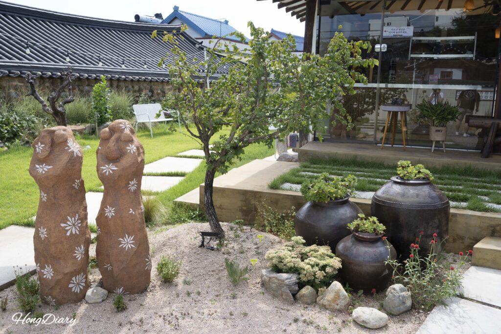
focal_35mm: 33
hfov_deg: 57.2
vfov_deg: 40.0
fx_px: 459
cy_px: 167
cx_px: 250
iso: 100
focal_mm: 33
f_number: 8
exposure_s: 1/100
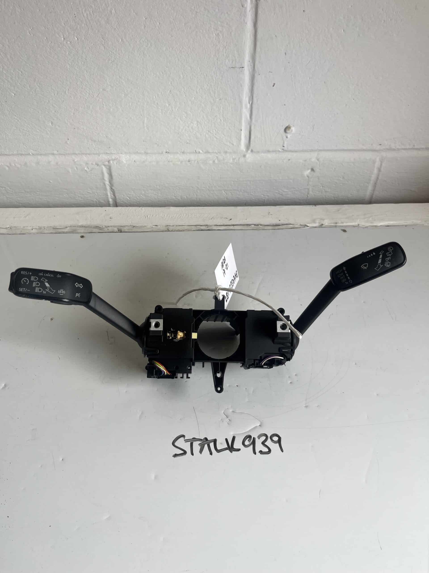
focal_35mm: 26
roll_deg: +2.3
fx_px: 430
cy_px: 286
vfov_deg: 67.3
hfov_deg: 53.1
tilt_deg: -44.0
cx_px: 214
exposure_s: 1/172
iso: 40
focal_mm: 5.1
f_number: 1.6
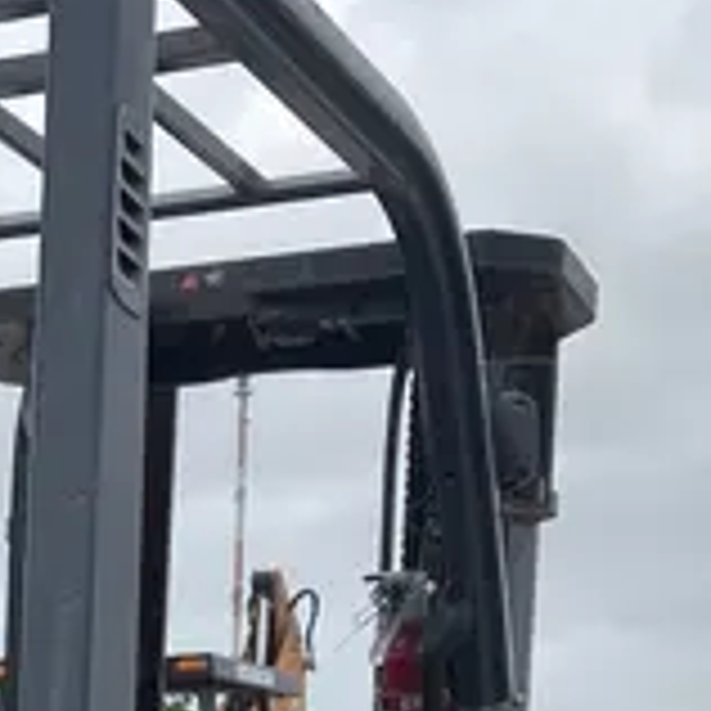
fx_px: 2672
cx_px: -212
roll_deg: -0.6
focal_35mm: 115
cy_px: 1348
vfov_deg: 13.4
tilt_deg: -7.2
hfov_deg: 14.5
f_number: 1.8
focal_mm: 3.99
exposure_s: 1/1736
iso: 32
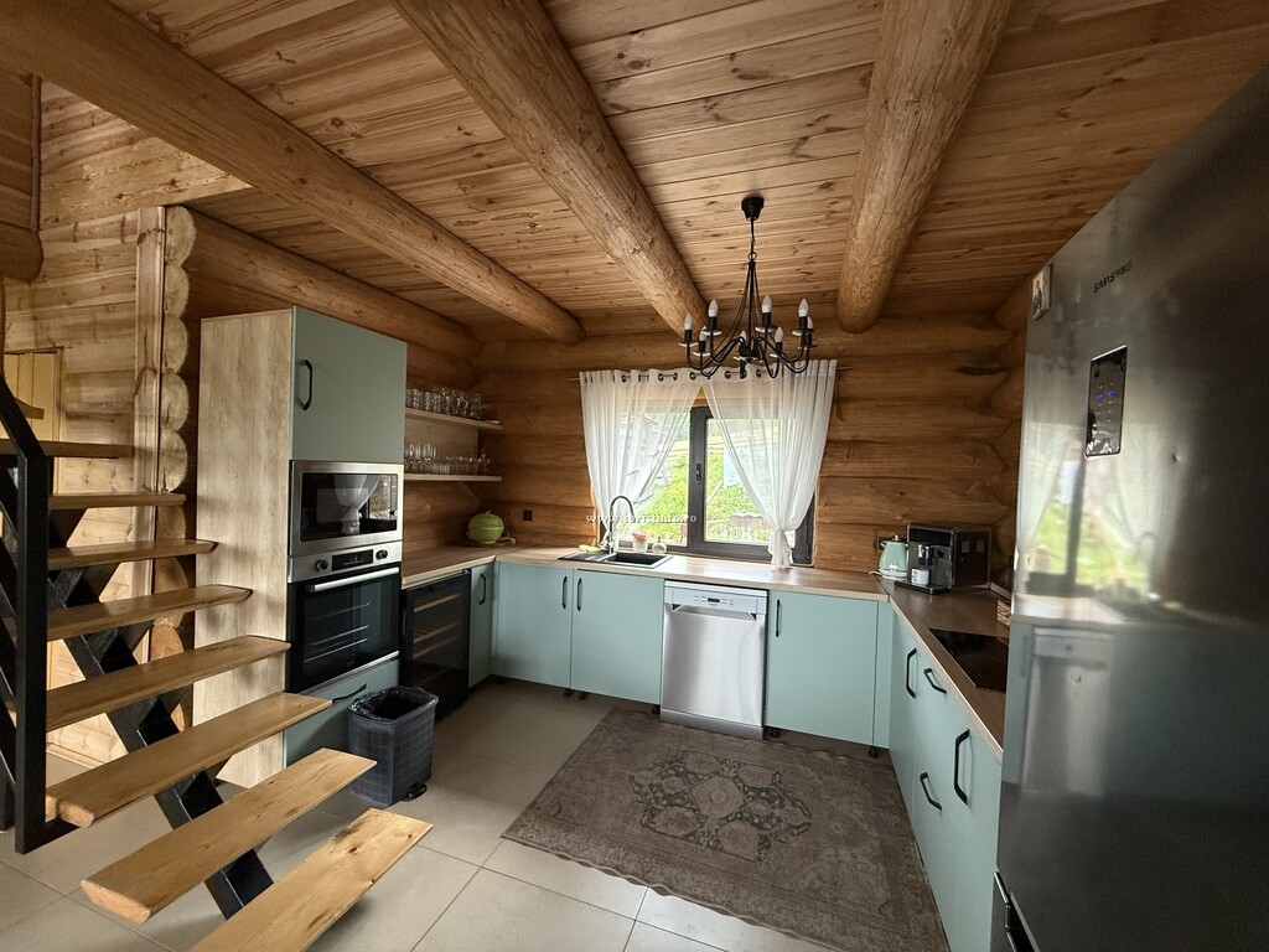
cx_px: 634
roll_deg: -2.3
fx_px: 513
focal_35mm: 14
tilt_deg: -0.3
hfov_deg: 102.1
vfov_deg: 85.7
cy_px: 476
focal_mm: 2.22
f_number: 2.2
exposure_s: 1/100
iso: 320
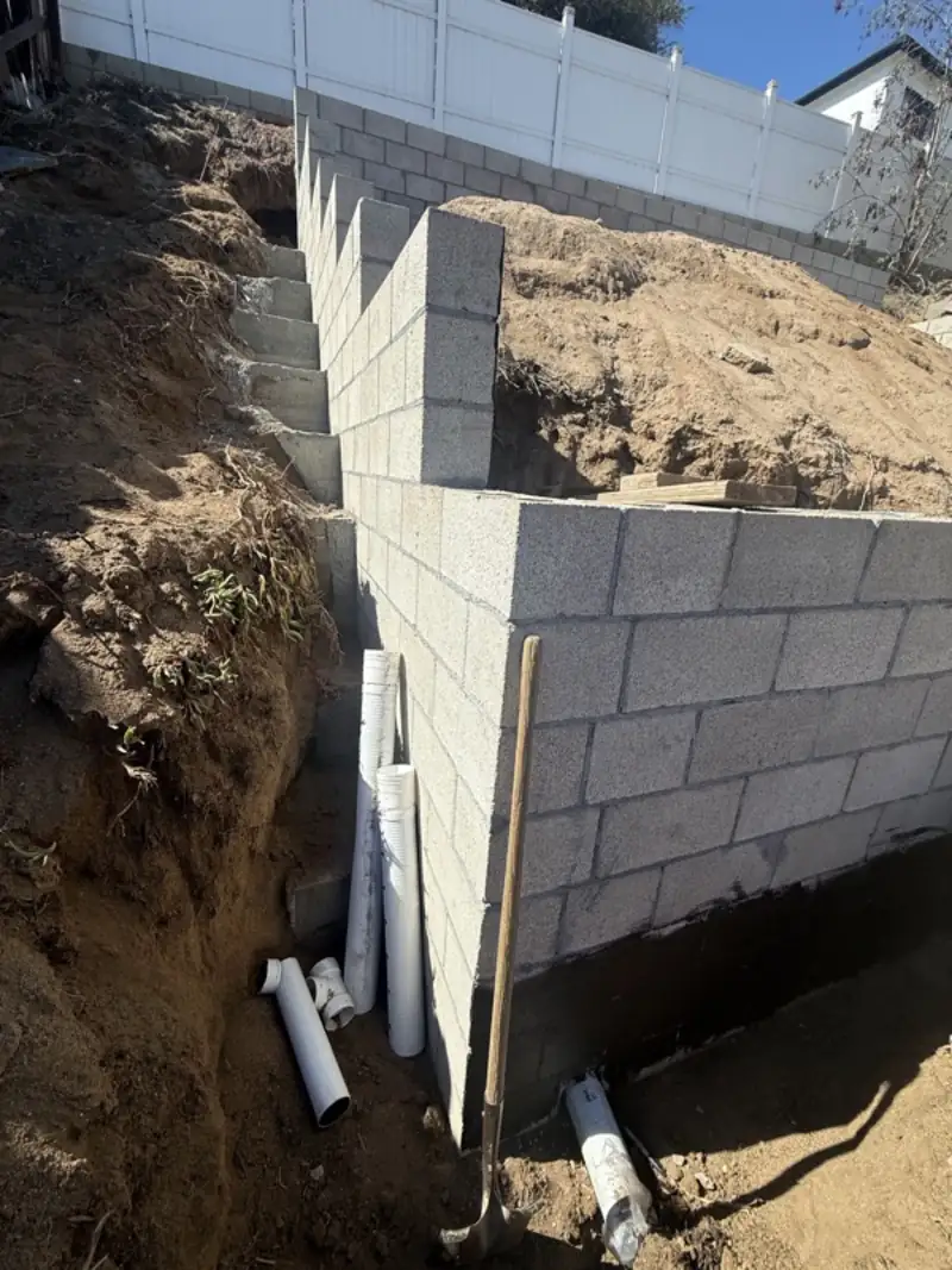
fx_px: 513
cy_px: 635
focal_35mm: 14
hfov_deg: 85.7
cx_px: 476
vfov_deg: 102.1
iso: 50
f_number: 2.2
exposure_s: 1/2410
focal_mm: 2.22
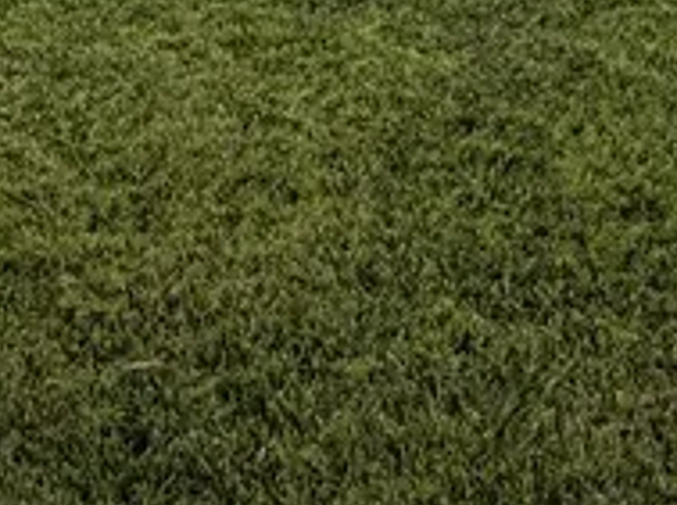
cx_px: 484
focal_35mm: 76
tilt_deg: -9.7
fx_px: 1484
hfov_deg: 25.5
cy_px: -394
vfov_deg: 16.3
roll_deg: +0.0
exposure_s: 1/121
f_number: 2.2
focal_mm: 2.22
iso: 100
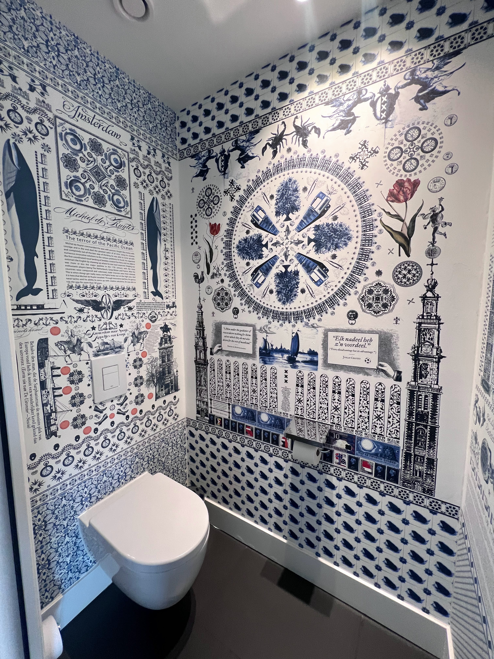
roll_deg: +0.7
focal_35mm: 13
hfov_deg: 89.9
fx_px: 247
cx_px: 247
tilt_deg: -5.9
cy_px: 330
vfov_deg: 106.2
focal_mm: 1.57
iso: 160
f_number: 1.8
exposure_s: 1/99
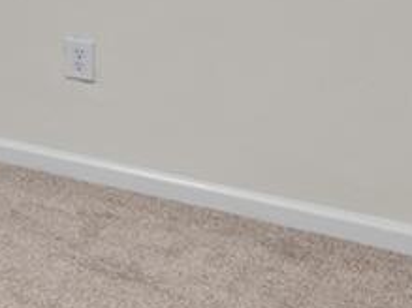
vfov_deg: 18.7
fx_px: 856
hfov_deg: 17.7
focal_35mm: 72
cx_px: -438
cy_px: -108
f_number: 7.1
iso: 1000
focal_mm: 16
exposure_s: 1/13
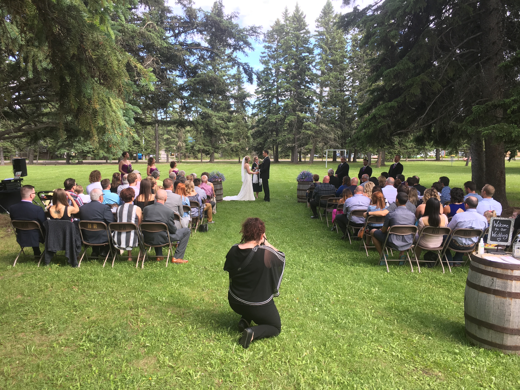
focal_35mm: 29
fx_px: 436
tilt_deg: -4.5
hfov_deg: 61.7
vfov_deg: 48.2
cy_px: 195
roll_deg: -0.1
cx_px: 260
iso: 25
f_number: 2.2
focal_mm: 4.15
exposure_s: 1/129
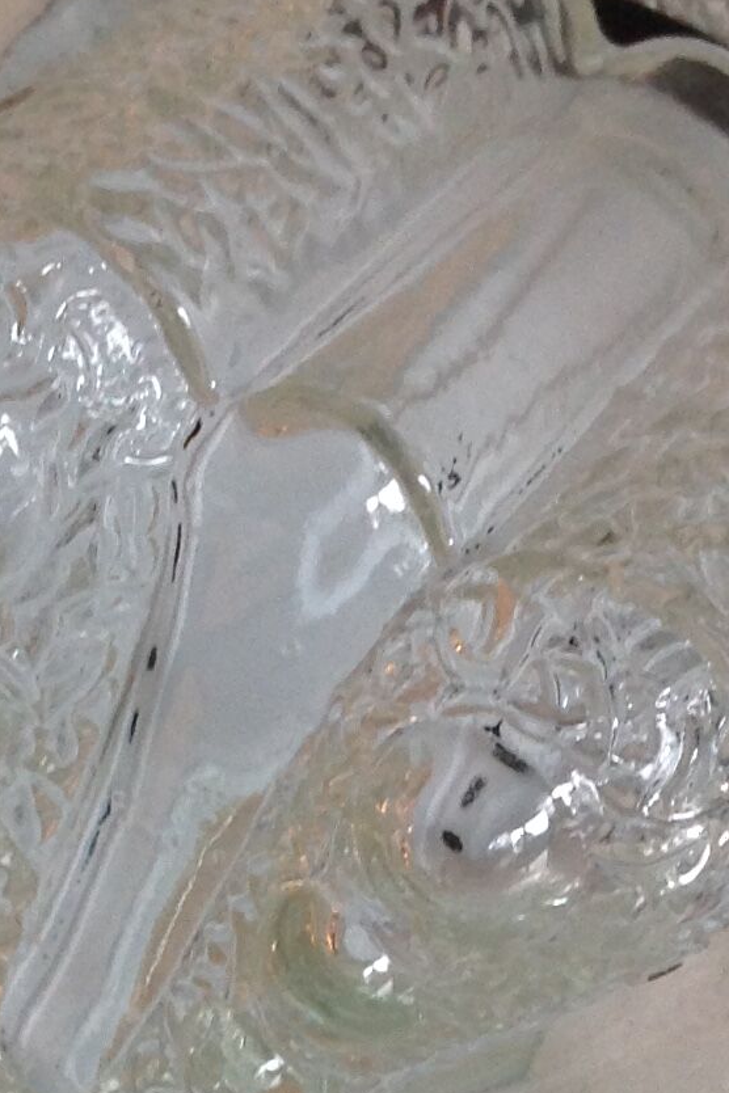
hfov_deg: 12.1
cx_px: 299
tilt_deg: -36.1
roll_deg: +12.1
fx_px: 3432
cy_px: 1164
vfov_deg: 17.6
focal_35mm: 113
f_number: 2.4
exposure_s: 1/15
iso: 80
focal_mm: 4.28
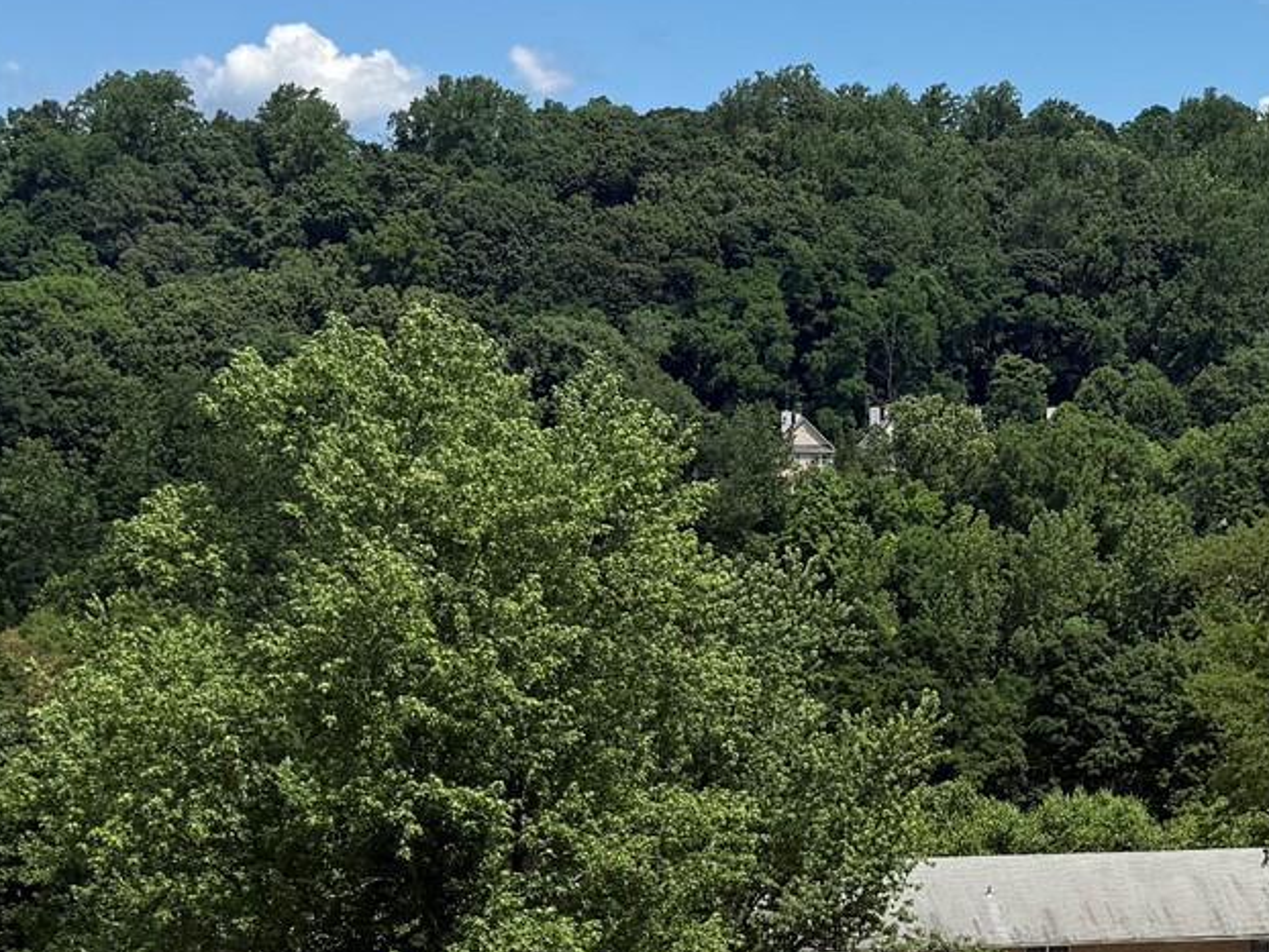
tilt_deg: -5.3
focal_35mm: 79
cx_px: 1063
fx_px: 2897
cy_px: 722
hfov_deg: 24.2
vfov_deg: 18.5
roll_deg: -1.0
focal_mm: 6.76
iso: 80
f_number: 1.78
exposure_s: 1/4673
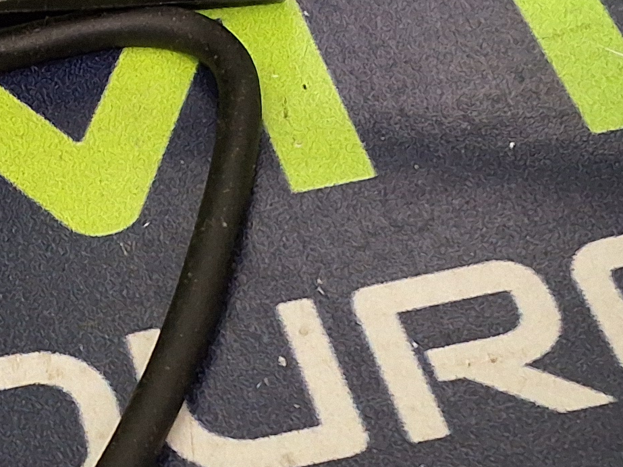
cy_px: 252
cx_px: 116
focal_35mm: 99
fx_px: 1782
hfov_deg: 19.6
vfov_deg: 14.9
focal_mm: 2.91
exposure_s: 1/24
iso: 320
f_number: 1.9
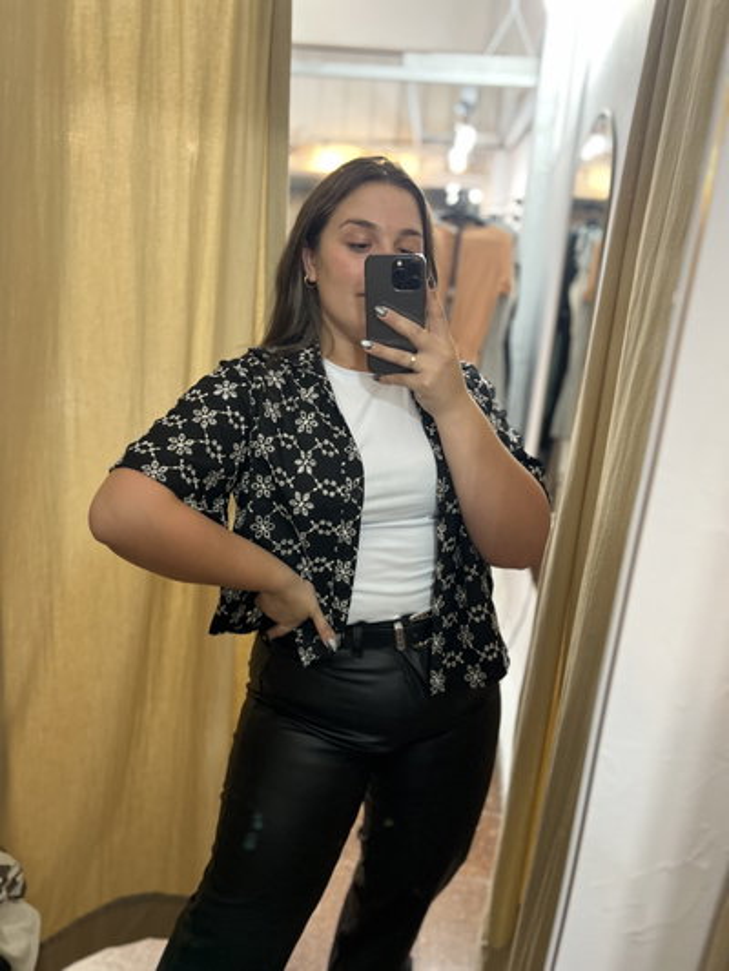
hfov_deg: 53.1
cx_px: 364
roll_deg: -5.5
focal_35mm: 26
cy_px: 486
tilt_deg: -15.7
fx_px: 730
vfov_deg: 67.3
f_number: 1.5
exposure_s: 1/50
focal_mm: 5.7
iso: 125
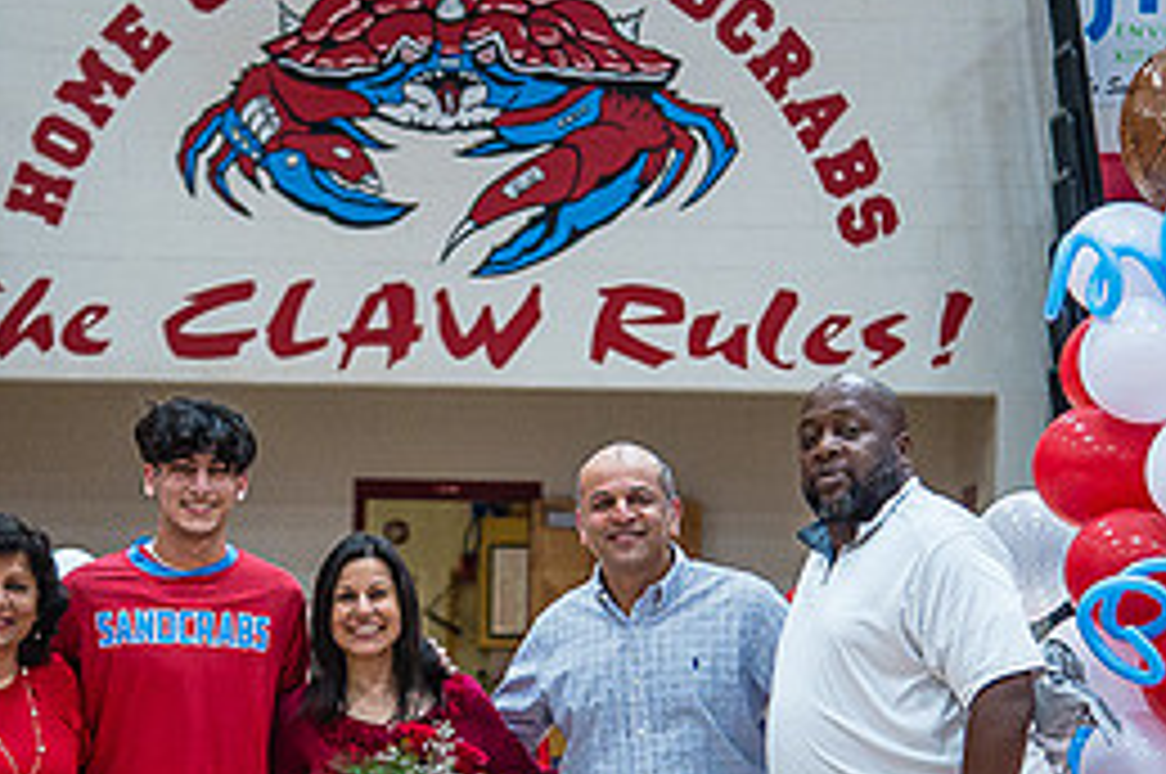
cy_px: 662
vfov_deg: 8.1
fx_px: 5434
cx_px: 365
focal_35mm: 168
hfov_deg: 12.2
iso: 2000
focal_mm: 75
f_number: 4
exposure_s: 1/320
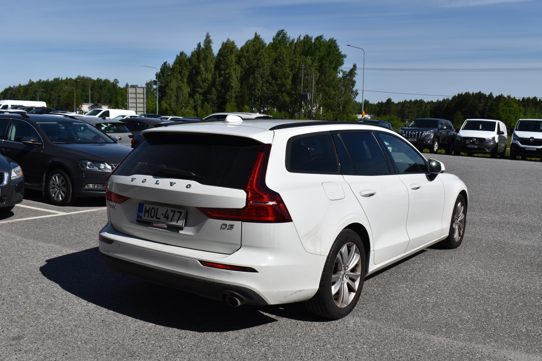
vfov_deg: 38.4
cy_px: 180
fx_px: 519
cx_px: 271
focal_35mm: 34
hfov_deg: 55.1
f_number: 9.5
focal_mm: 23
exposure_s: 1/1000
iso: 200
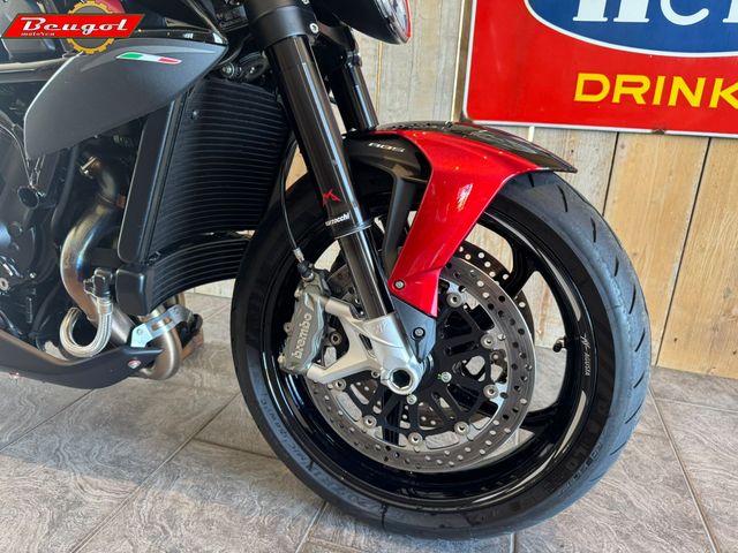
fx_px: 512
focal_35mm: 24
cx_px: 369
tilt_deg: -18.8
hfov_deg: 71.6
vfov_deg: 56.8
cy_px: 276
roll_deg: -2.2
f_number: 1.78
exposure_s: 1/50
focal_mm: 6.76
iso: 250
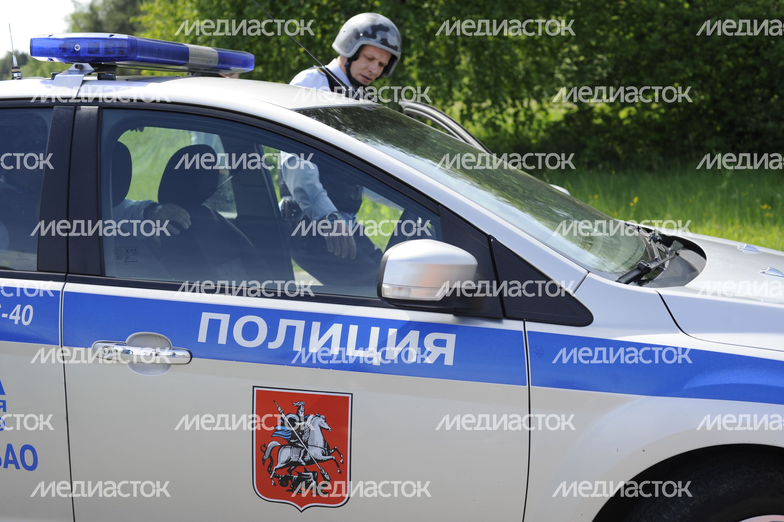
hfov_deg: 39.6
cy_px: 261
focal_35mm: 50
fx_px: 1088
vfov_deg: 27.0
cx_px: 392
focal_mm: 50
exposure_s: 1/640
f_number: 5.6
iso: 250
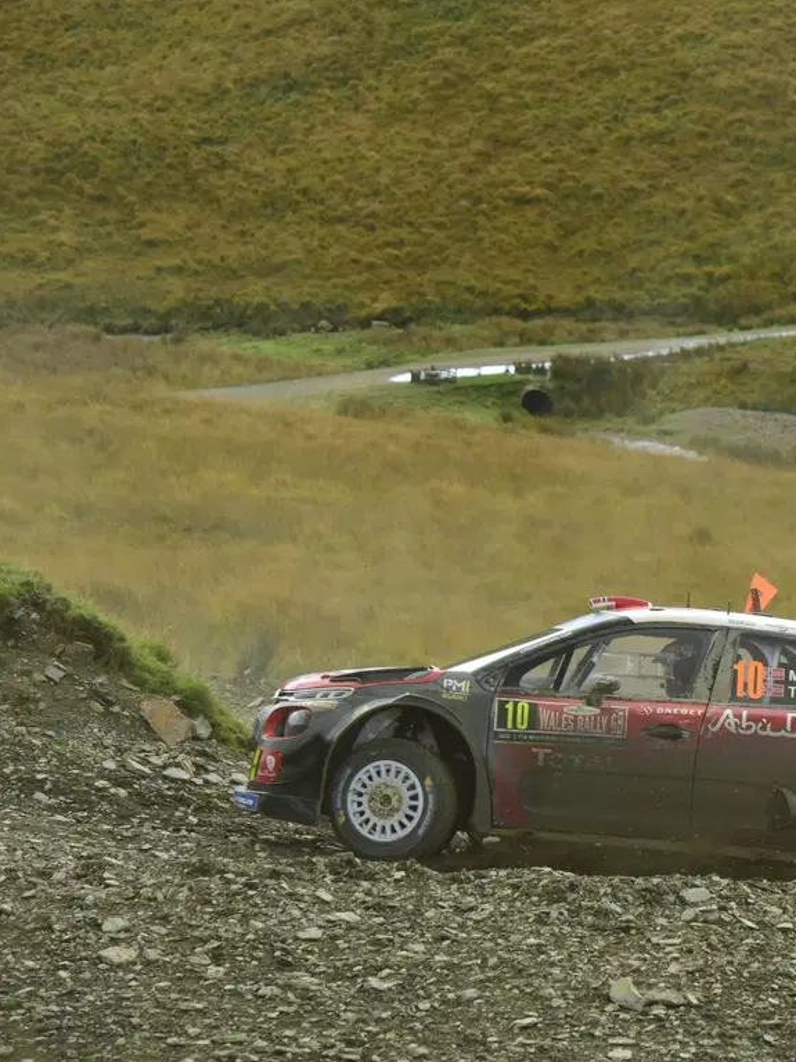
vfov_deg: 8.5
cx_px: 827
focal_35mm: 233
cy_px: 511
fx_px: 7146
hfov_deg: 6.4
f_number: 8
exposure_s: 1/800
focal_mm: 155
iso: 1250
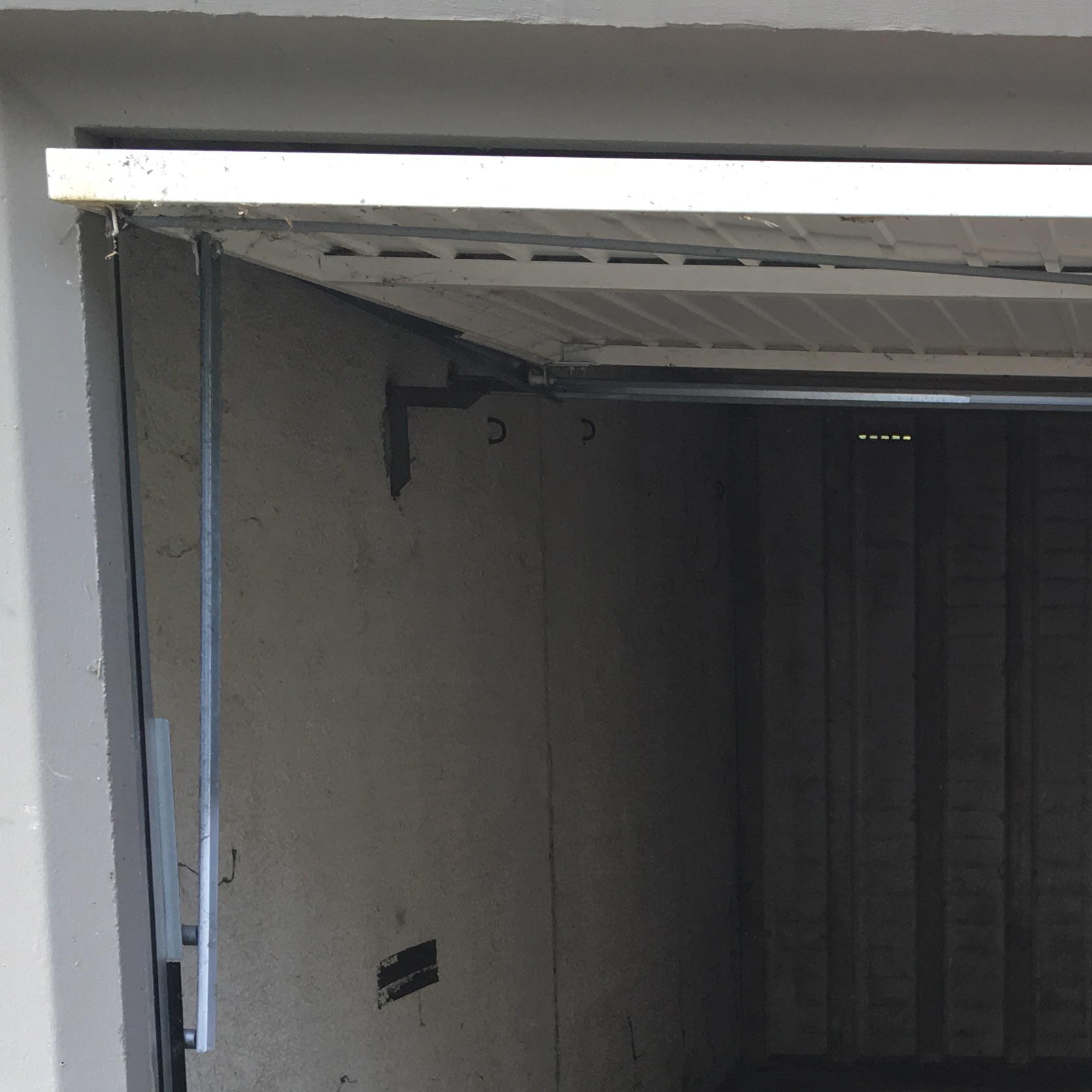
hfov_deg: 26.1
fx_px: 2213
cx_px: 1132
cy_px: 983
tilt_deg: -9.5
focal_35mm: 62
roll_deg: +0.0
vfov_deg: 26.8
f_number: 2.2
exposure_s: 1/100
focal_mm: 4.15
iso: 32
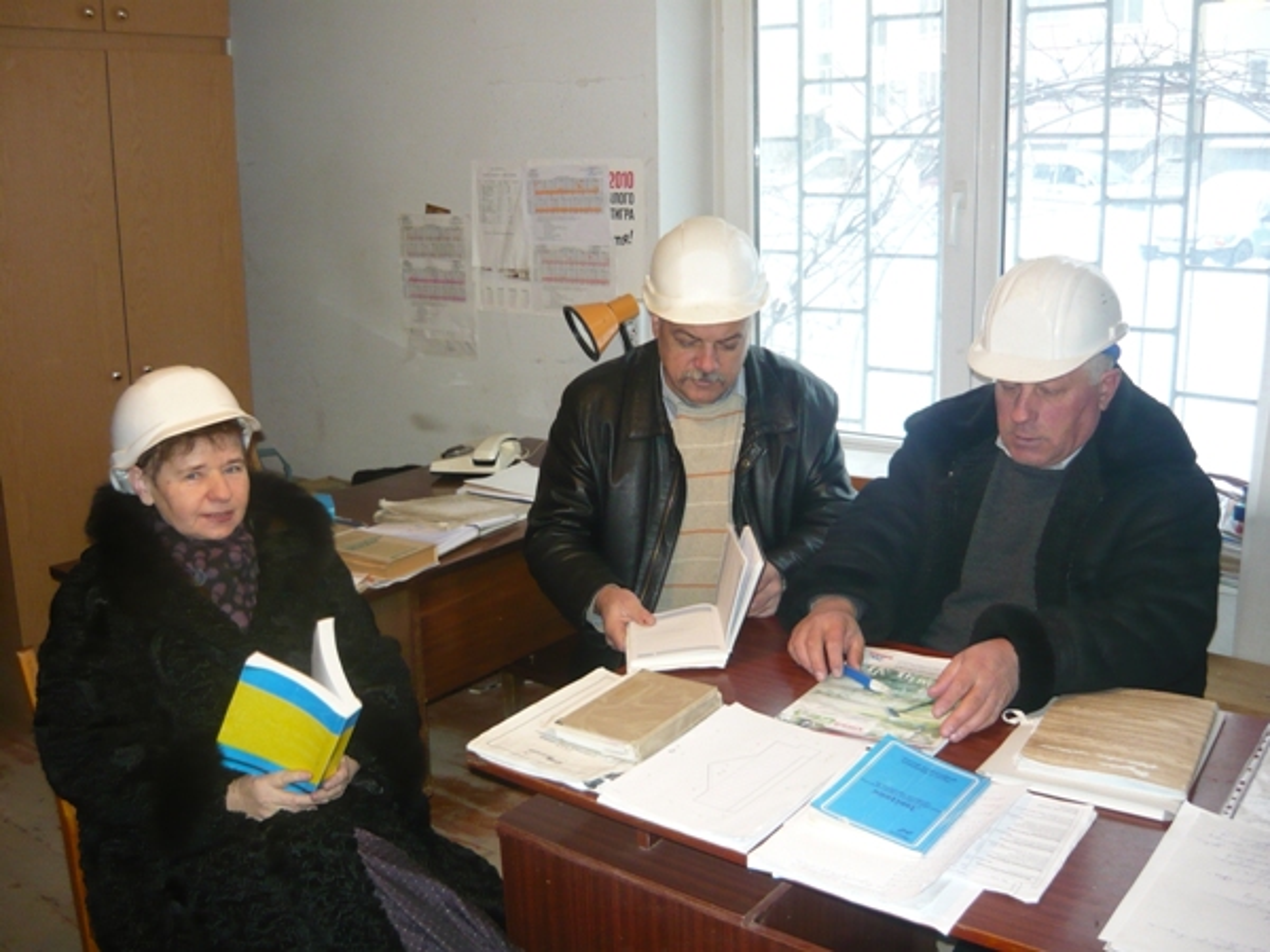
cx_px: 635
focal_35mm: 33
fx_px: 1211
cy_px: 476
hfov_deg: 55.4
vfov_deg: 42.9
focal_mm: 5.5
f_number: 2.8
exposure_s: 1/30
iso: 250
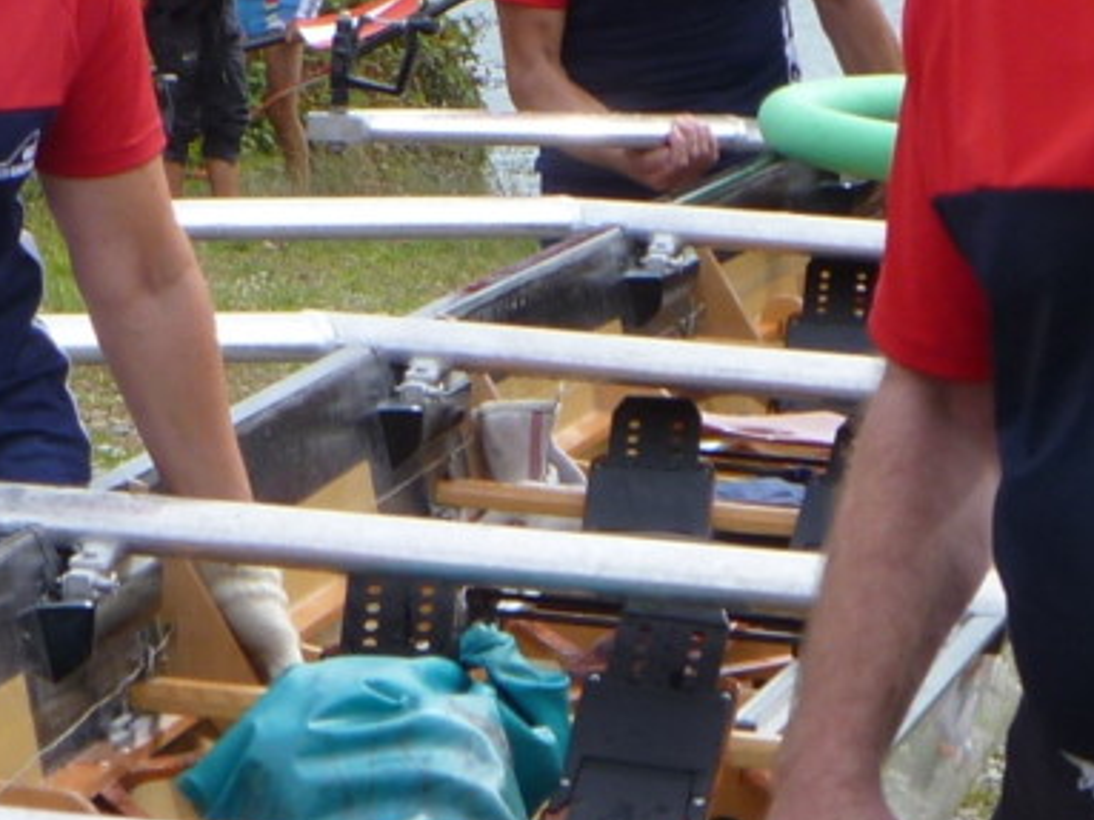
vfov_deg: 6.2
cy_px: 563
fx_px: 7519
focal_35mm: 238
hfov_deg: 8.3
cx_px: 423
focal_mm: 10.2
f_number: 4
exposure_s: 1/320
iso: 80
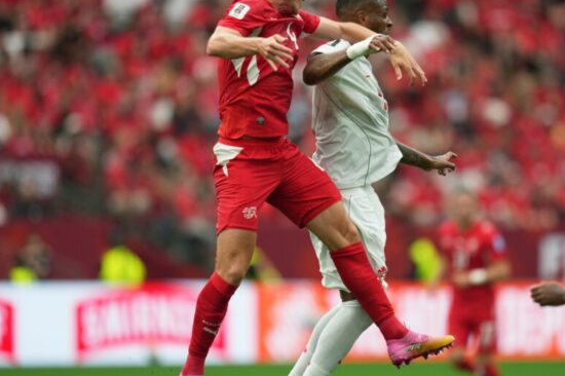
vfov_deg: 2.5
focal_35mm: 559
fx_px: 8768
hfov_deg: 3.7
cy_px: 193
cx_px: 353
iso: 1250
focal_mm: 400
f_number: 2.8
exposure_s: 1/2500
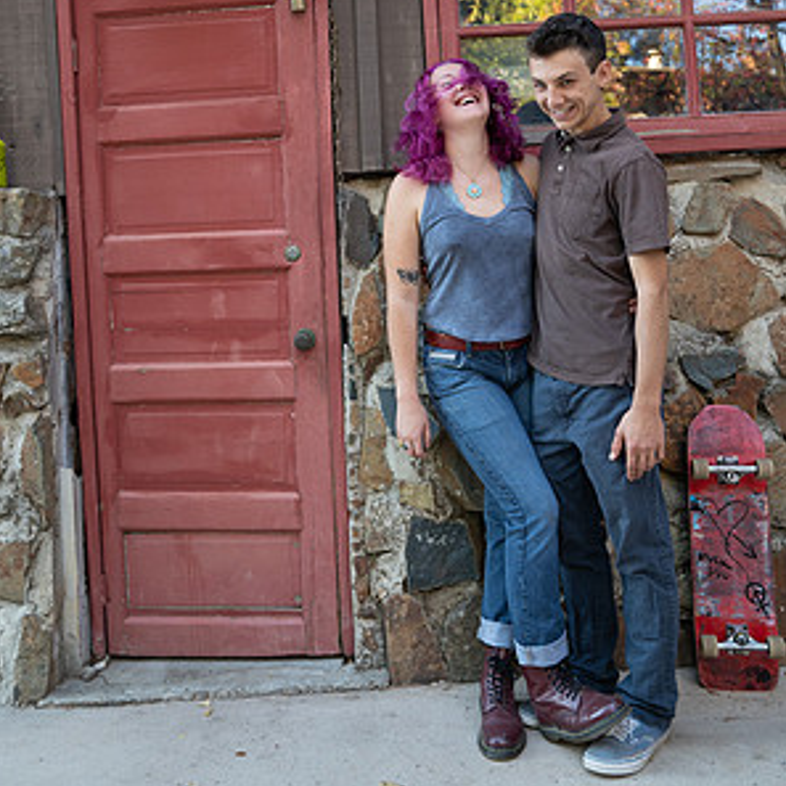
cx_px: 394
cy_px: 238
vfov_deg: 45.1
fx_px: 925
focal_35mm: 36
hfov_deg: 46.0
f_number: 4.5
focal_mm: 28
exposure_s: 1/160
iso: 1000
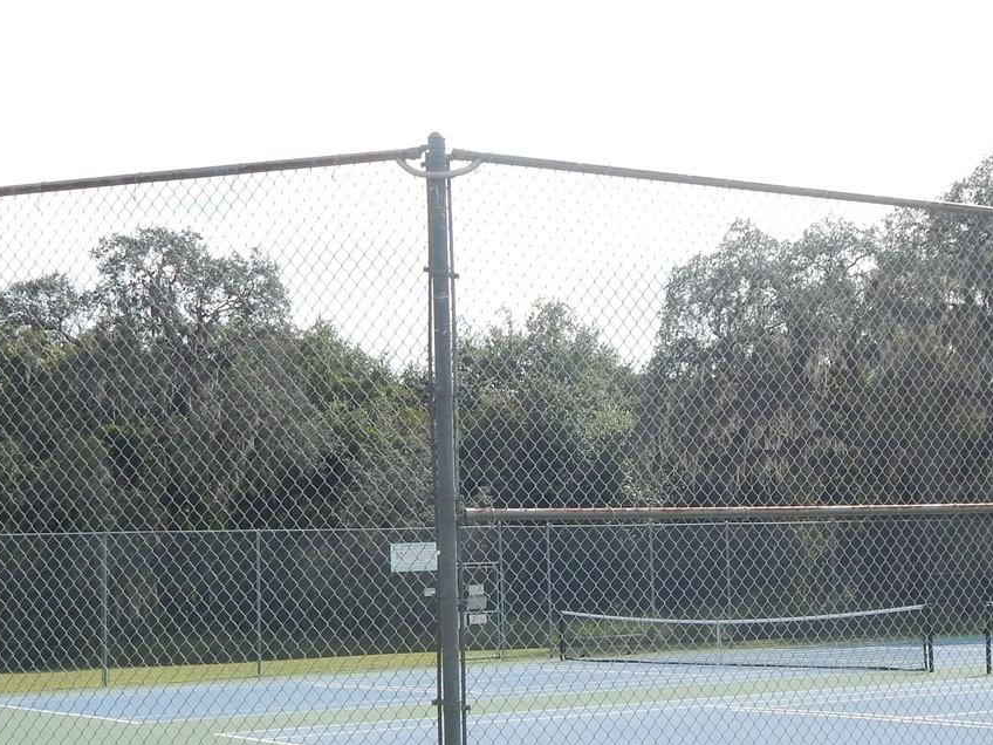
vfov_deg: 22.2
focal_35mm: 66
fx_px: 1893
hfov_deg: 28.7
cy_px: 457
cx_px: 809
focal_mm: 6.1
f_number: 3.3
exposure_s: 1/1250
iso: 125
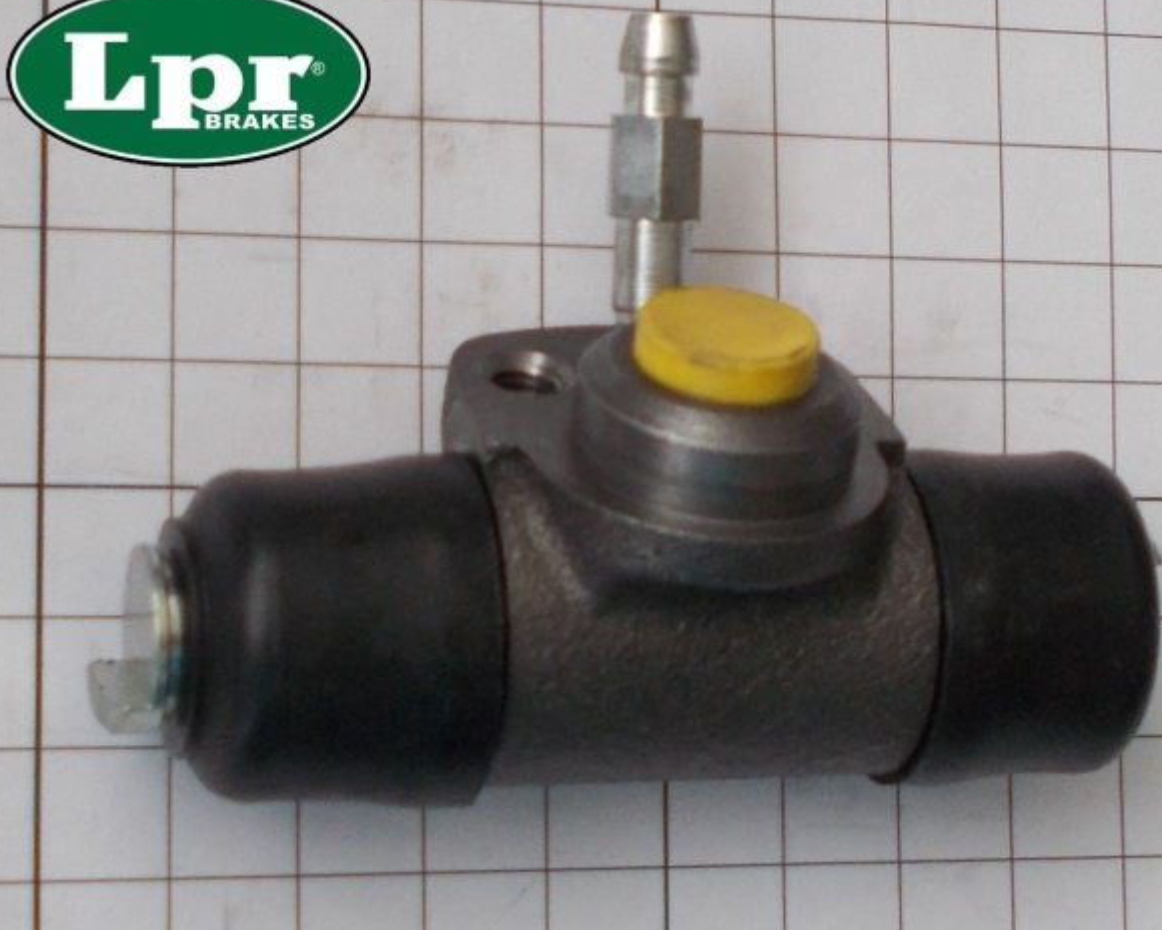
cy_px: 453
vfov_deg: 51.5
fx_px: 963
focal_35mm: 28
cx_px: 629
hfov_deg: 62.1
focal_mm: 4.6
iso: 80
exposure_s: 1/160
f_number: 3.2
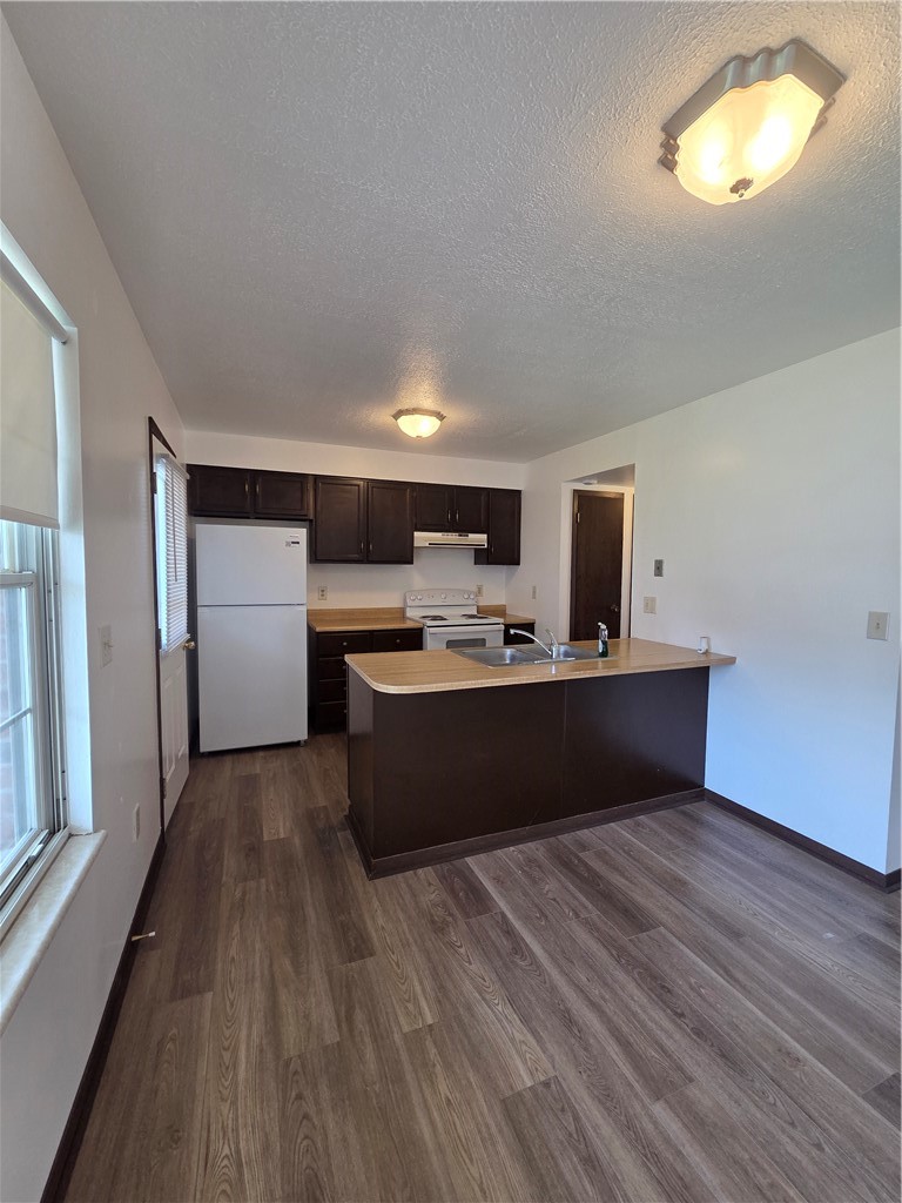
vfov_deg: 106.2
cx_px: 451
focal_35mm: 13
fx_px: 452
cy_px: 602
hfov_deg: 89.9
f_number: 2.2
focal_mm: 2.2
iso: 125
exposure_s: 1/120
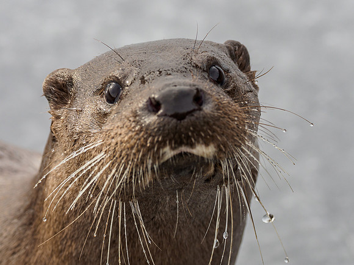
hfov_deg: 2.6
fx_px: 7949
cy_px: 94
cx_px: 229
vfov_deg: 1.9
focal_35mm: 777
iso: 200
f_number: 5.6
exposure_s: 1/250
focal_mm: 300
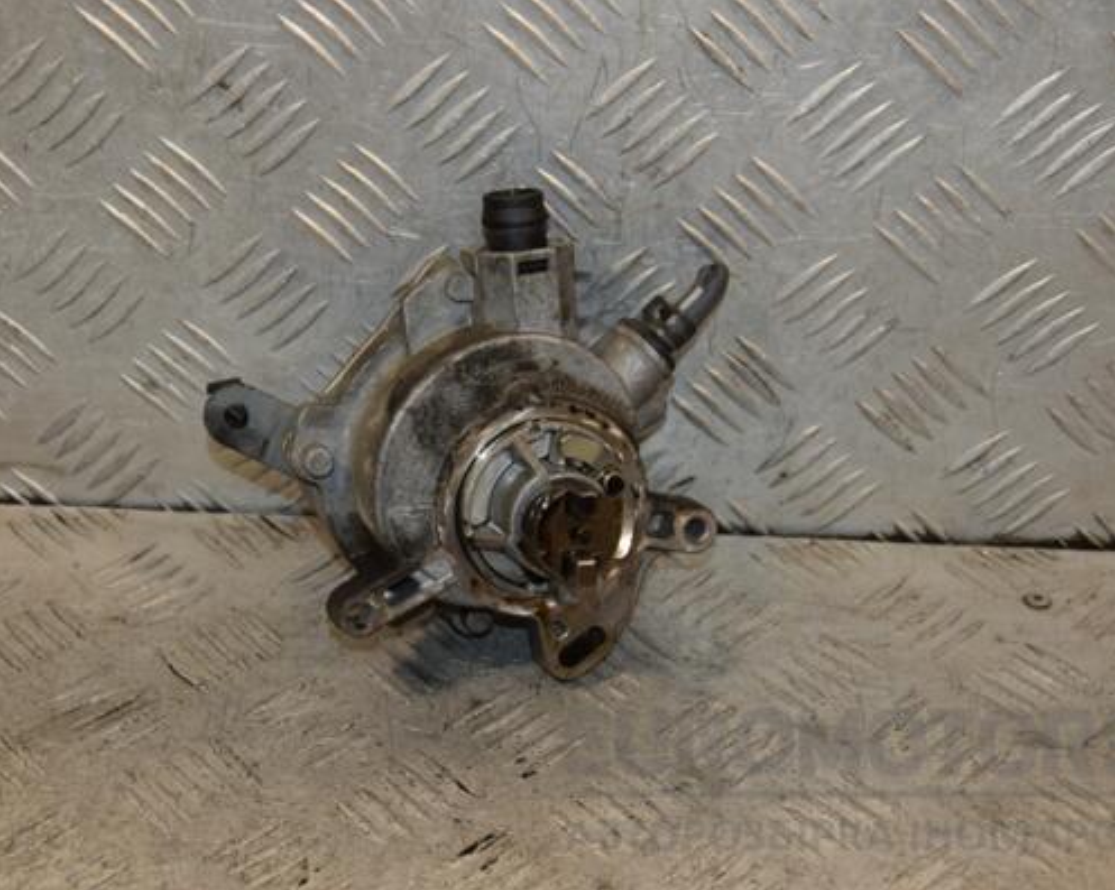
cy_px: 444
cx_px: 523
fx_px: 2243
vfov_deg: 22.5
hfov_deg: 27.9
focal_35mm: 68
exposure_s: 1/200
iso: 800
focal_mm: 40
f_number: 5.6
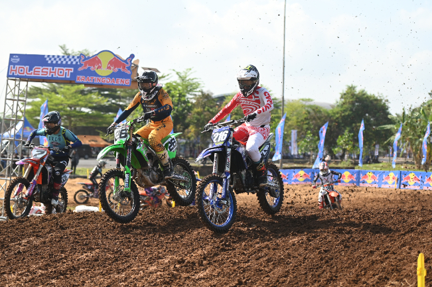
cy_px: 146
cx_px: 204
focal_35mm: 86
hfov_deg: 23.7
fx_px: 1031
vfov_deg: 15.9
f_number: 2.8
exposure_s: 1/4000
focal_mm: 80
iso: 400
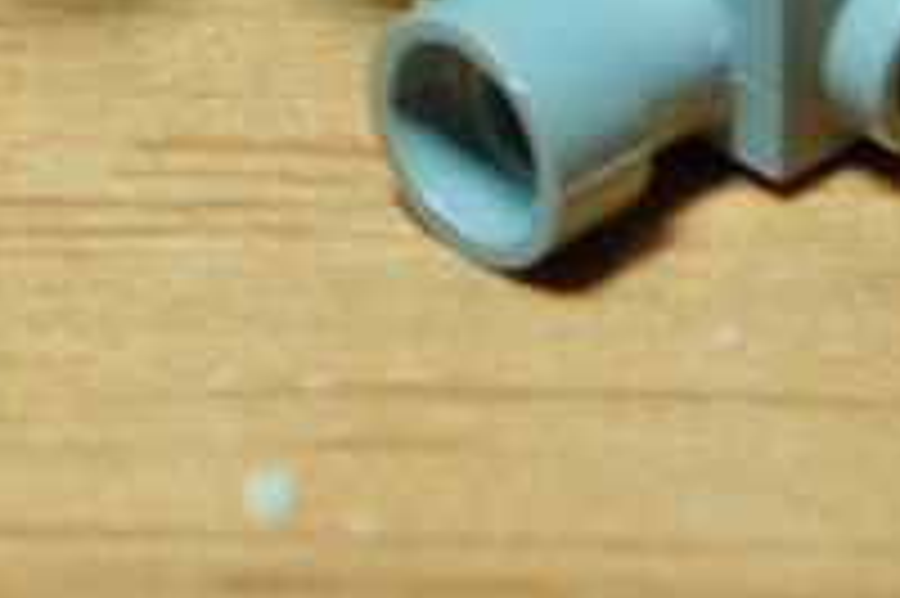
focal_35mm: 495
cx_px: 495
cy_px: -1093
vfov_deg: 2.7
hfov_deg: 4.2
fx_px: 12365
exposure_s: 1/30
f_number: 5.6
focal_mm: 55
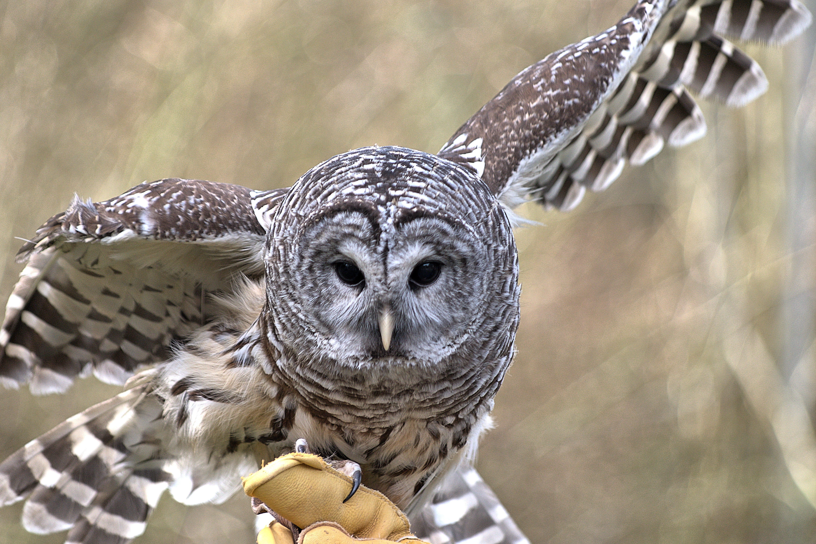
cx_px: 408
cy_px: 272
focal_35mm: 382
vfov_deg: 3.6
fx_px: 8657
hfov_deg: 5.4
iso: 800
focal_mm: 250
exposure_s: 1/500
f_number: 4
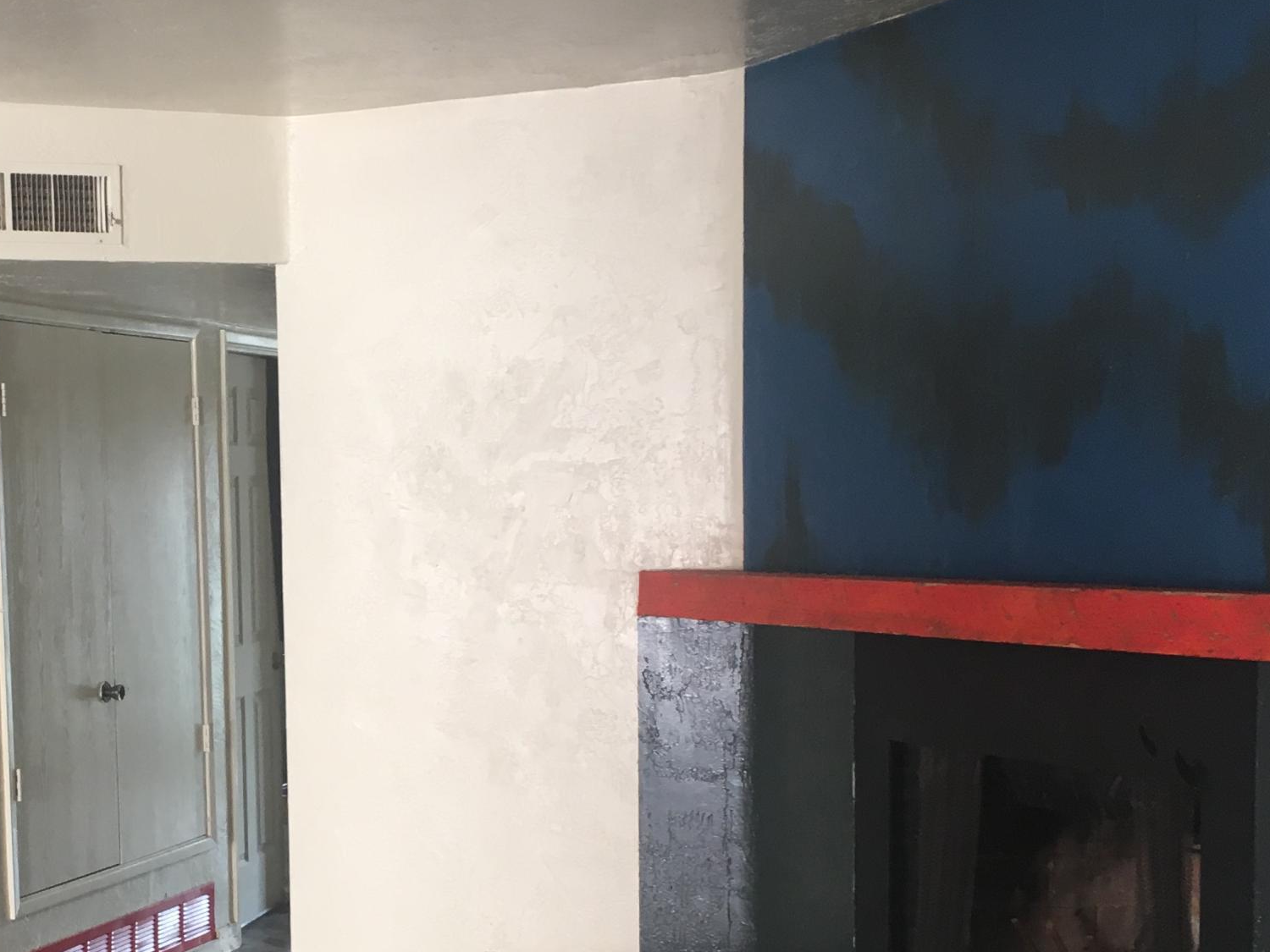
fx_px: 2128
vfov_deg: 24.9
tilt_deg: -7.0
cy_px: 726
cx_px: 270
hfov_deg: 32.4
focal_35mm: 58
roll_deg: +1.0
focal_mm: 4.15
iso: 64
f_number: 2.2
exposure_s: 1/33
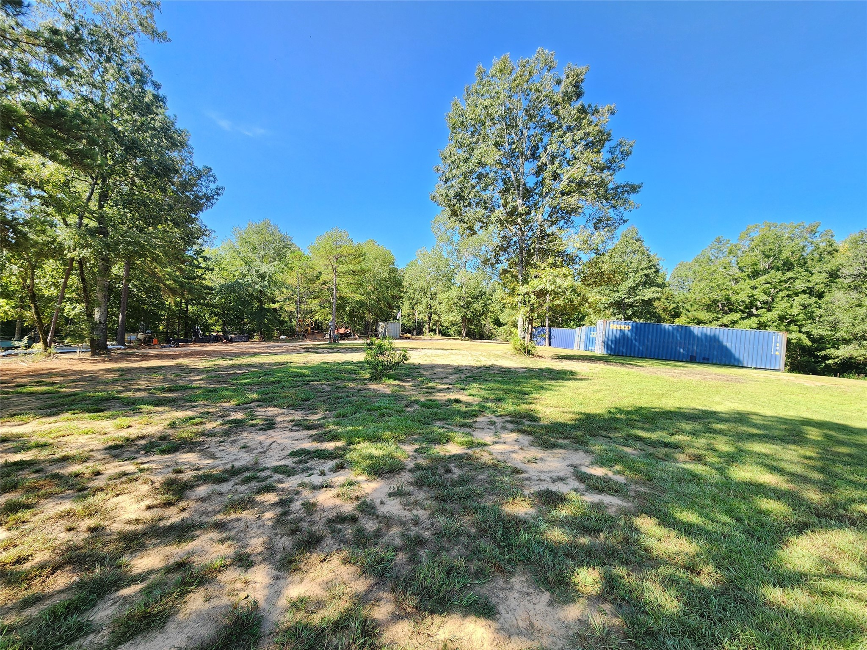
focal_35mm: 13
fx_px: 326
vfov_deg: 89.9
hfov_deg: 106.2
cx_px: 434
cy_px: 325
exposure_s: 1/323
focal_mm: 2.2
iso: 50
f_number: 2.2
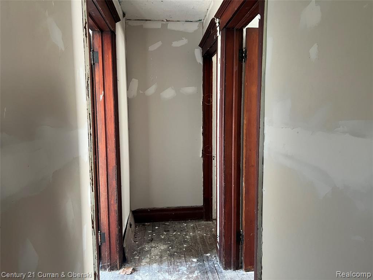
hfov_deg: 67.3
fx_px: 280
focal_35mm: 26
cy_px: 140
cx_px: 186
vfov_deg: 53.1
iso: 200
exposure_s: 1/60
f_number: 1.5
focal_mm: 5.7
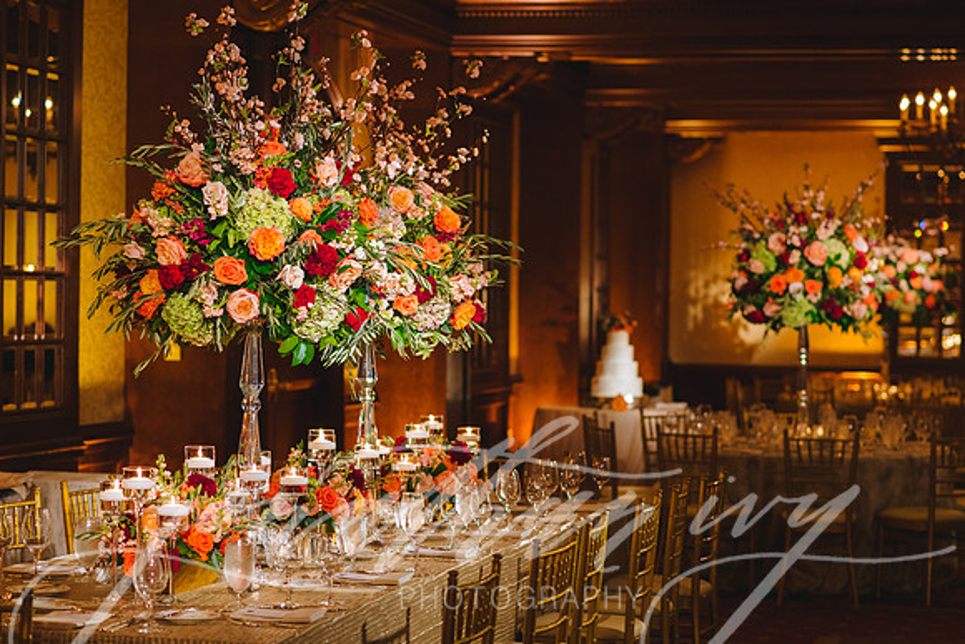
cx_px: 475
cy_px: 322
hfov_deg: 23.2
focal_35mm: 88
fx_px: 2349
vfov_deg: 15.6
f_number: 3.2
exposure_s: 1/100
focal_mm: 85
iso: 1600
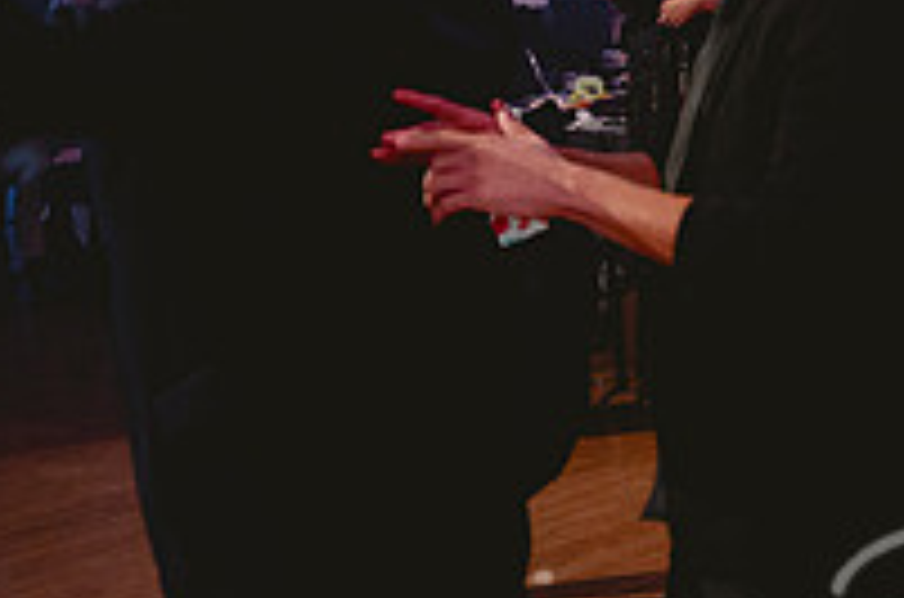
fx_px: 2029
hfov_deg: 21.8
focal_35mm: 81
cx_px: 1277
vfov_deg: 16.7
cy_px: 162
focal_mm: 24
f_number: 2.8
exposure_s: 1/125
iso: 1250
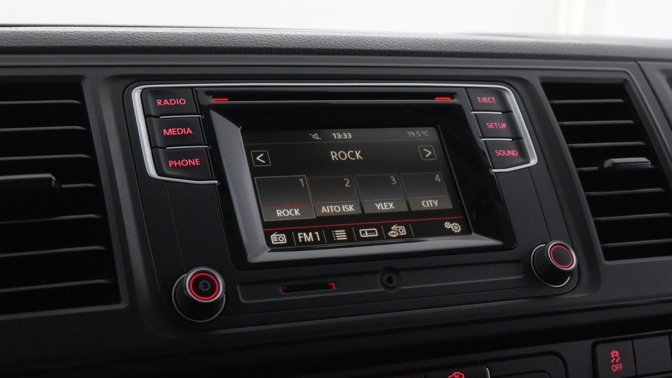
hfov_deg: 39.3
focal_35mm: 53
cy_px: 173
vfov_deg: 22.7
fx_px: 941
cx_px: 341
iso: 2500
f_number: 4.5
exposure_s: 1/80
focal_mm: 21
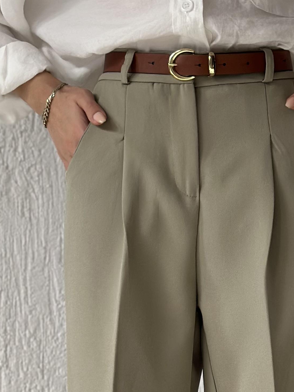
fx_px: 1494
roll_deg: -0.1
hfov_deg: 11.2
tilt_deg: -2.9
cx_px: 206
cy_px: 466
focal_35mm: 132
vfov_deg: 14.5
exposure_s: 1/171
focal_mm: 6.86
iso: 125
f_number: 1.78
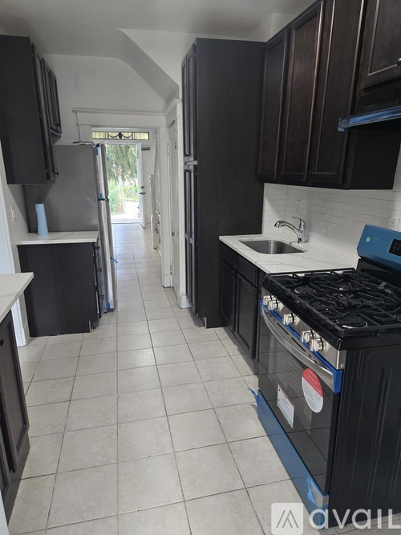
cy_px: 268
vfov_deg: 73.9
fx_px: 355
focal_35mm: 23
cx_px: 200
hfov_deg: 58.9
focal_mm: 5.4
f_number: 1.8
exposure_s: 1/120
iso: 320
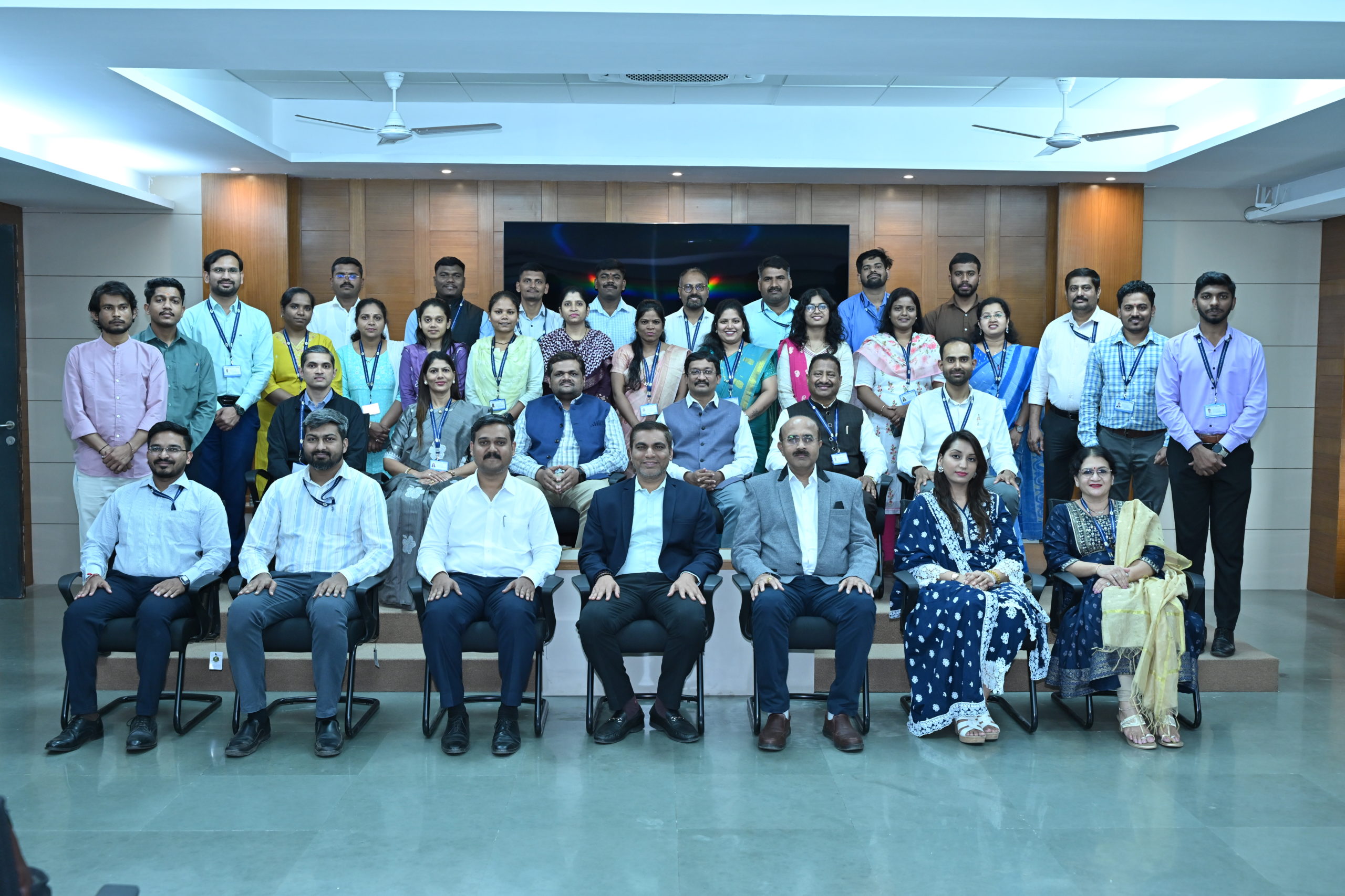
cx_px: 672
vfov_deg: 35.9
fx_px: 1382
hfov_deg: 51.9
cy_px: 448
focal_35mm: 37
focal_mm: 37
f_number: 4.5
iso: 1250
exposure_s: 1/125
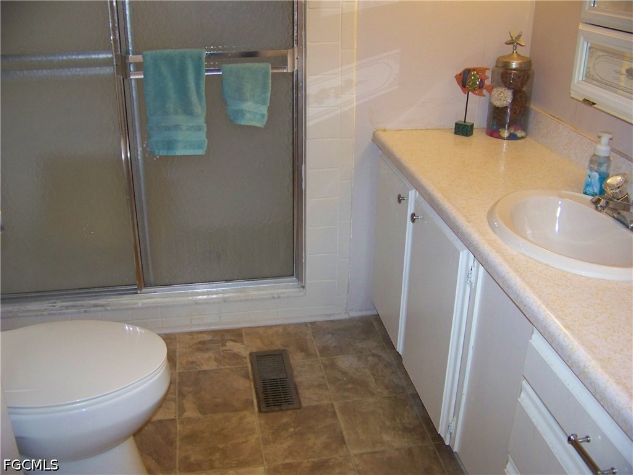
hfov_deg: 51.4
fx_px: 658
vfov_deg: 39.7
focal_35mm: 36
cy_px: 238
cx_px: 316
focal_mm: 5.85
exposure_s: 1/30
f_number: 2.8
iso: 200
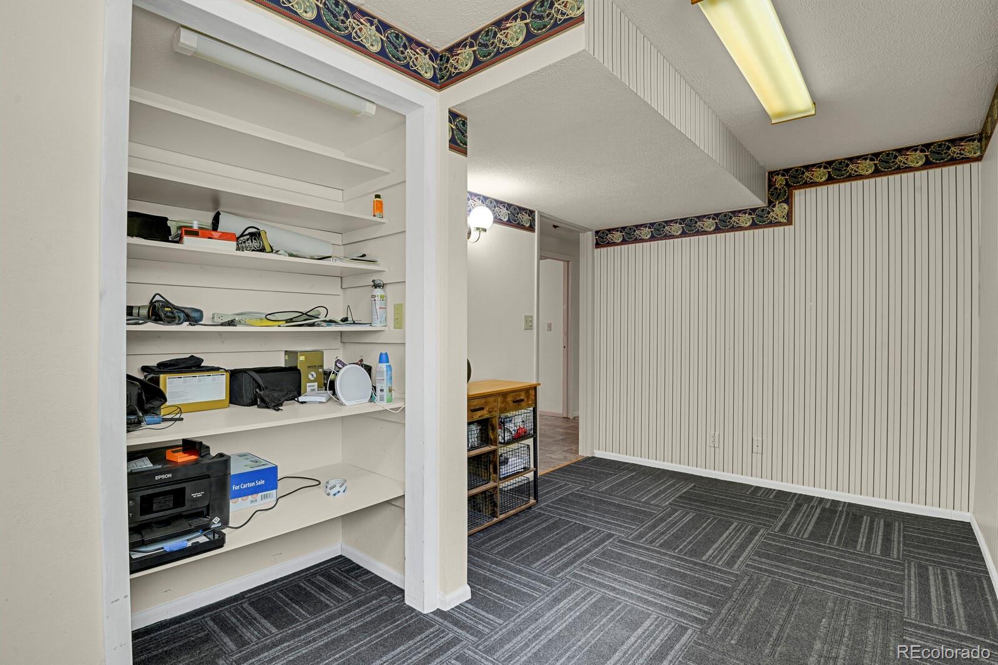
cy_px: 332
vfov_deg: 70.4
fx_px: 471
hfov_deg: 93.3
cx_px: 499
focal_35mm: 17
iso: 250
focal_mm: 17
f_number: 8
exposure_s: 3
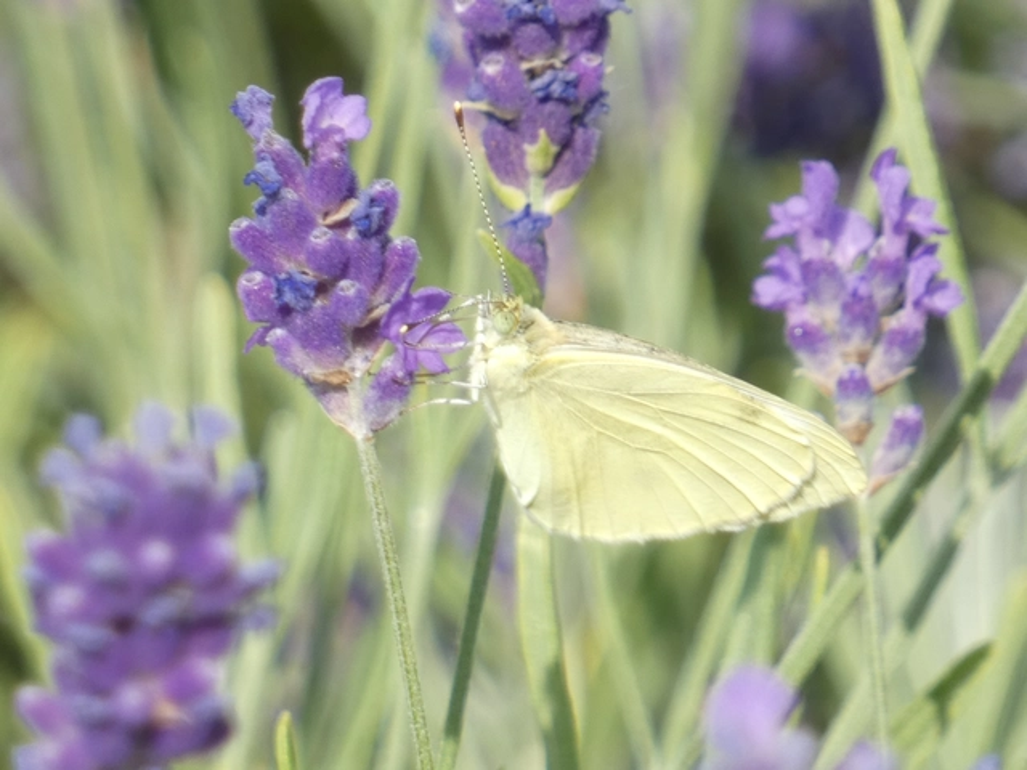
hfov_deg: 2.6
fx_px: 22459
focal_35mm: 757
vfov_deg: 2.0
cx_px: 514
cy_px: 385
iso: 80
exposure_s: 1/200
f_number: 5.6
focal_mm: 135.6
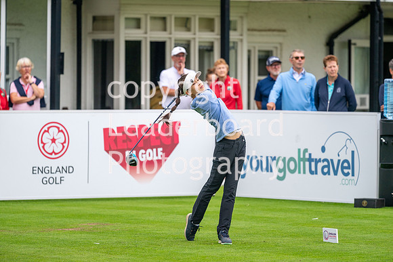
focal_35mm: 300
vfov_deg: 4.6
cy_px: 131
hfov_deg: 6.9
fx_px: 3276
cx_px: 196
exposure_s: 1/2000
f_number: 5
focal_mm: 300
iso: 400
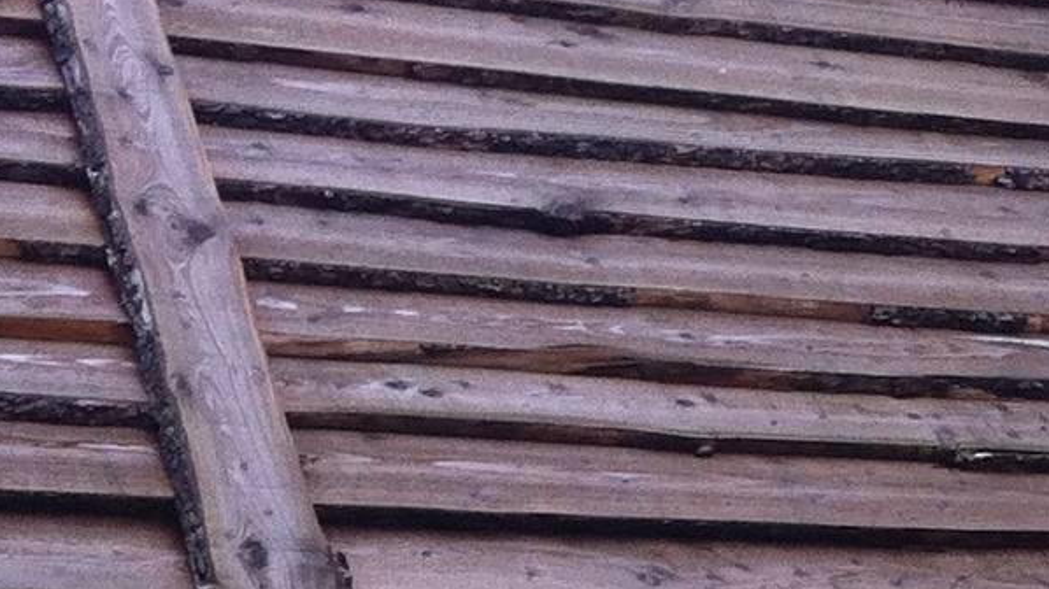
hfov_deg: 12.9
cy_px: 720
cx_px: 1002
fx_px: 4588
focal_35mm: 165
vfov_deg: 7.3
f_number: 2.8
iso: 125
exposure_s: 1/120
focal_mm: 3.85
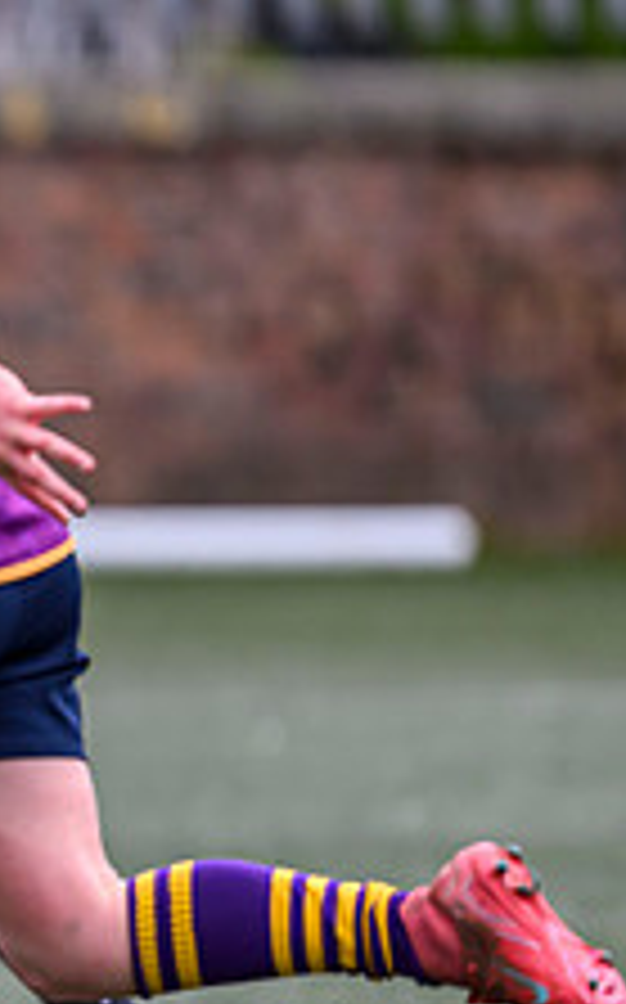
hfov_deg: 1.0
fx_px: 34461
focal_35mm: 1260
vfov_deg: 1.7
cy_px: 604
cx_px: -679
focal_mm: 400
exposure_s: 1/1600
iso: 800
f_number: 3.5
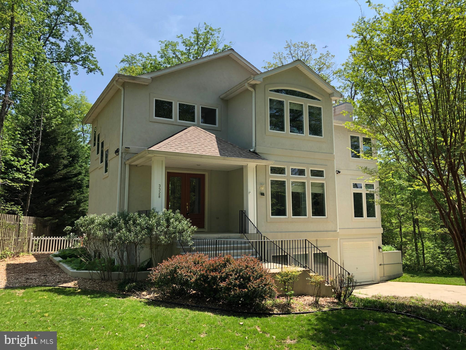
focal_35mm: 28
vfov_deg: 49.7
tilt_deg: +5.8
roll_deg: +1.1
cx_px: 233
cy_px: 175
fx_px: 377
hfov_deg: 63.4
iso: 20
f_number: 1.8
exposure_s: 1/952
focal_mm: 3.99
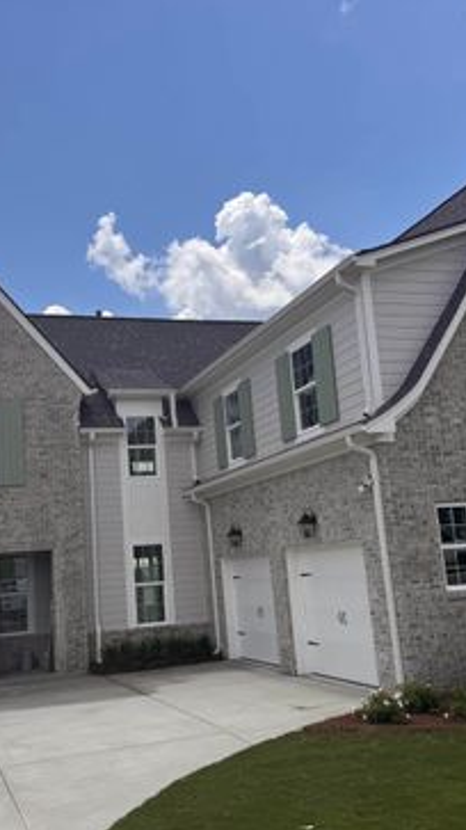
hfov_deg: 32.7
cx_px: 183
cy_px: 422
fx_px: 791
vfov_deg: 55.3
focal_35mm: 36
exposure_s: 1/5348
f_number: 1.78
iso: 80
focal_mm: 6.76
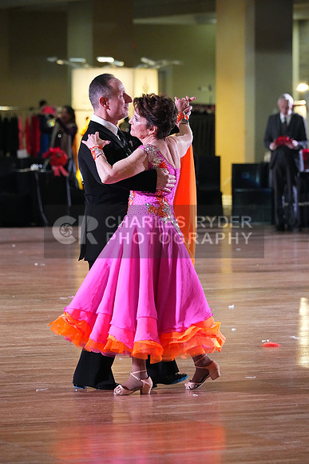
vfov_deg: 10.3
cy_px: 232
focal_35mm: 200
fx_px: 2573
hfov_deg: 6.9
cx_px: 154
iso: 10000
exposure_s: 1/400
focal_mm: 200
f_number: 5.6
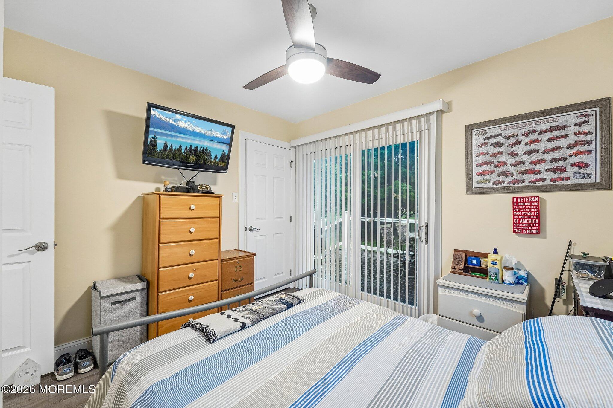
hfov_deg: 104.3
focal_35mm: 14
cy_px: 204
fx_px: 238
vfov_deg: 81.2
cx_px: 306
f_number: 8
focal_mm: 14
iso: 2000
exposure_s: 1/20
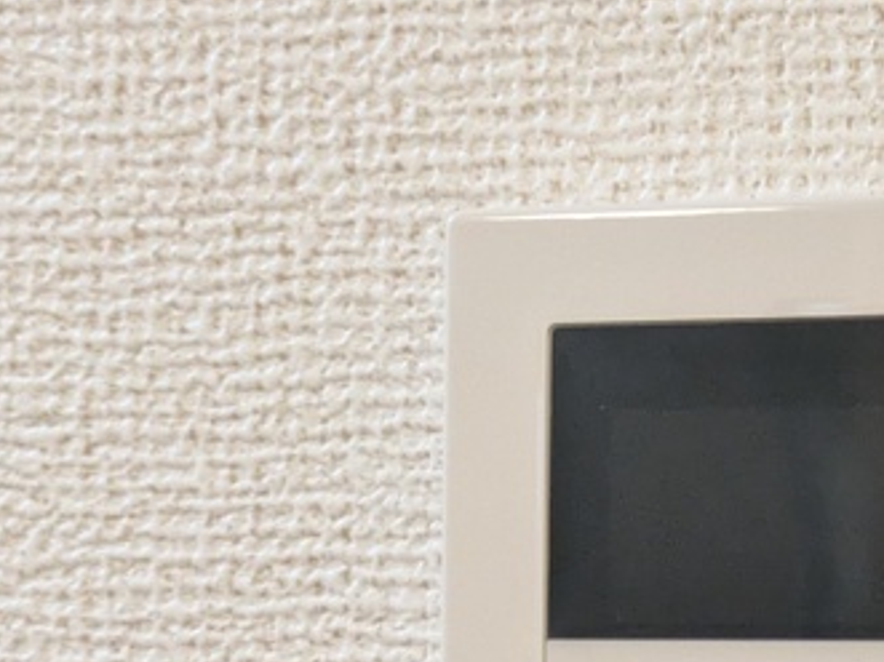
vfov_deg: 9.9
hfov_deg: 13.0
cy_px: 777
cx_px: 1066
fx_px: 3778
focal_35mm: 148
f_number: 1.89
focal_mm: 5.43
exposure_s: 1/120
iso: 612
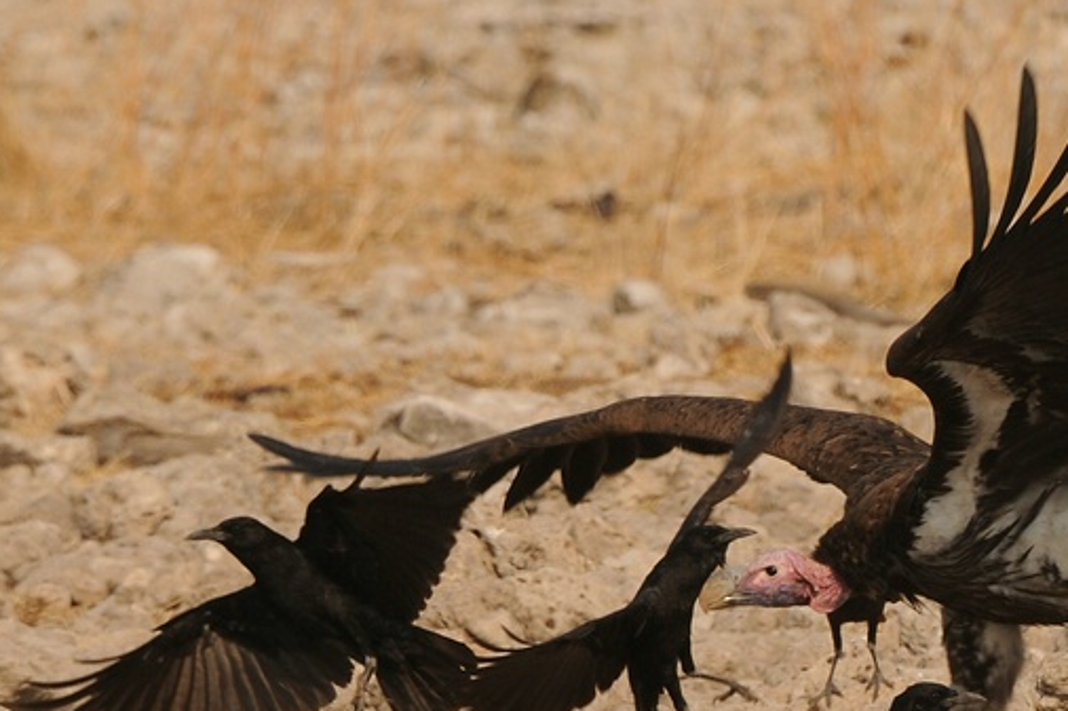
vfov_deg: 1.2
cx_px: 908
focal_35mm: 1185
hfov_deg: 1.7
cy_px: 437
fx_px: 35142
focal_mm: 400
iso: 200
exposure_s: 1/640
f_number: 7.1
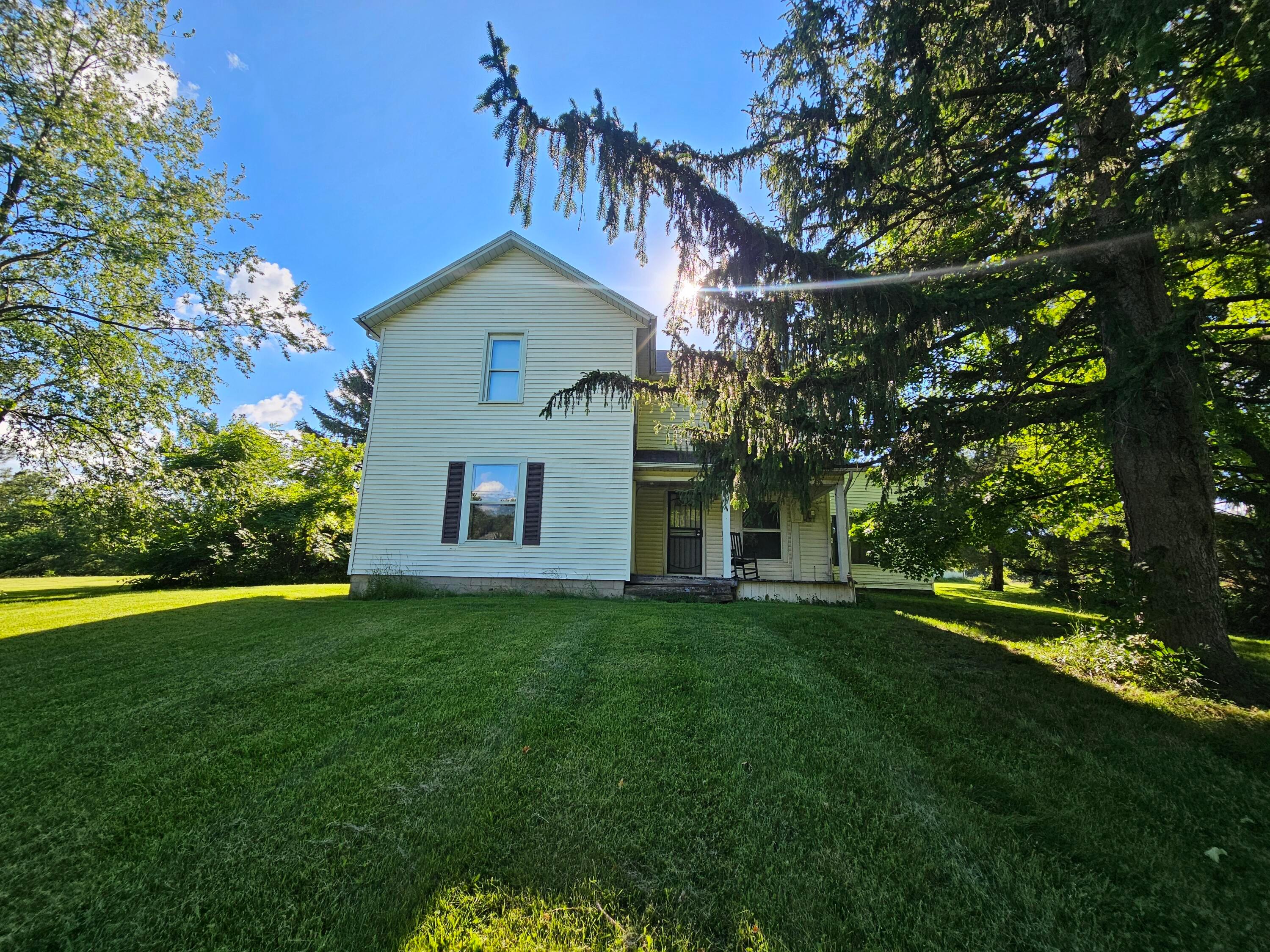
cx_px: 635
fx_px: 477
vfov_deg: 89.9
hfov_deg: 106.2
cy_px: 476
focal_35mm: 13
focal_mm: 2.2
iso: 50
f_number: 2.2
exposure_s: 1/699
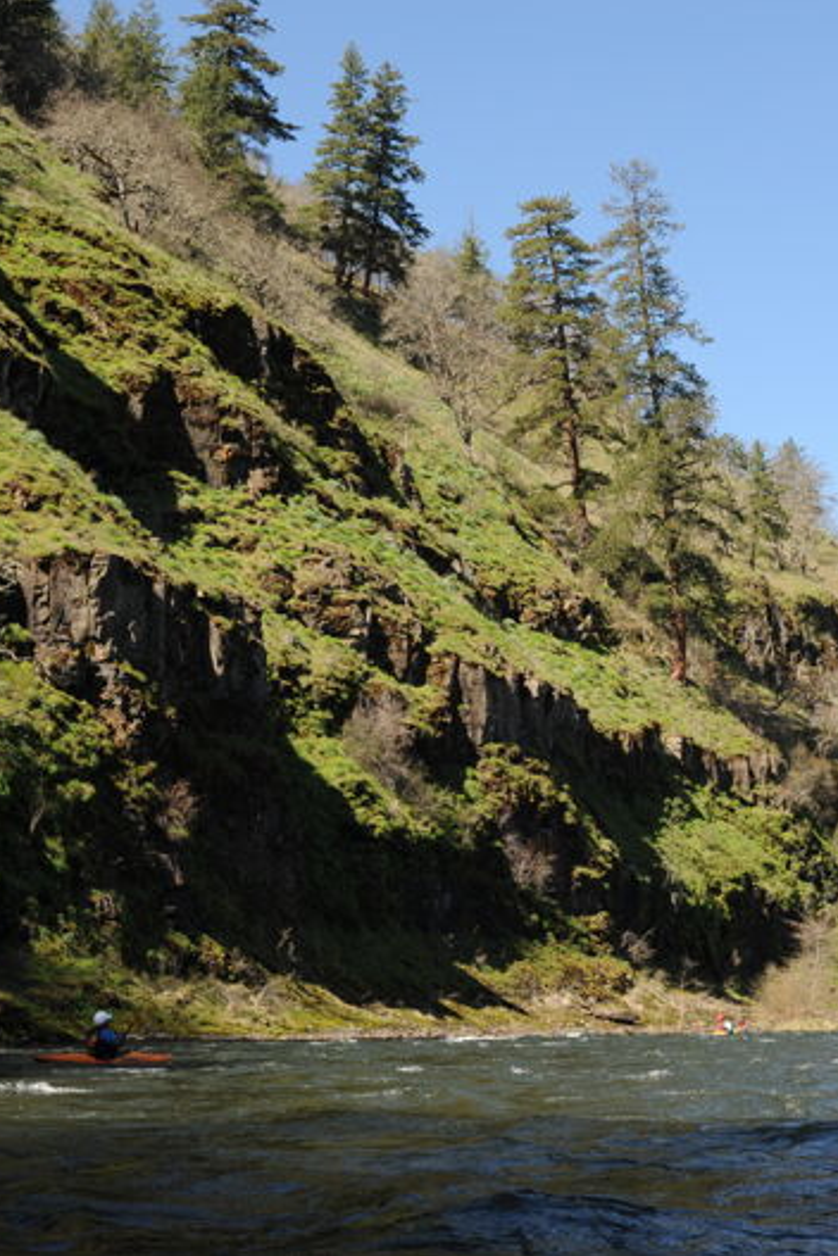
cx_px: 609
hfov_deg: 25.3
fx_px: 1850
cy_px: 628
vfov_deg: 37.5
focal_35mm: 53
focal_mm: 35
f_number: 11
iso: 250
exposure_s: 1/160
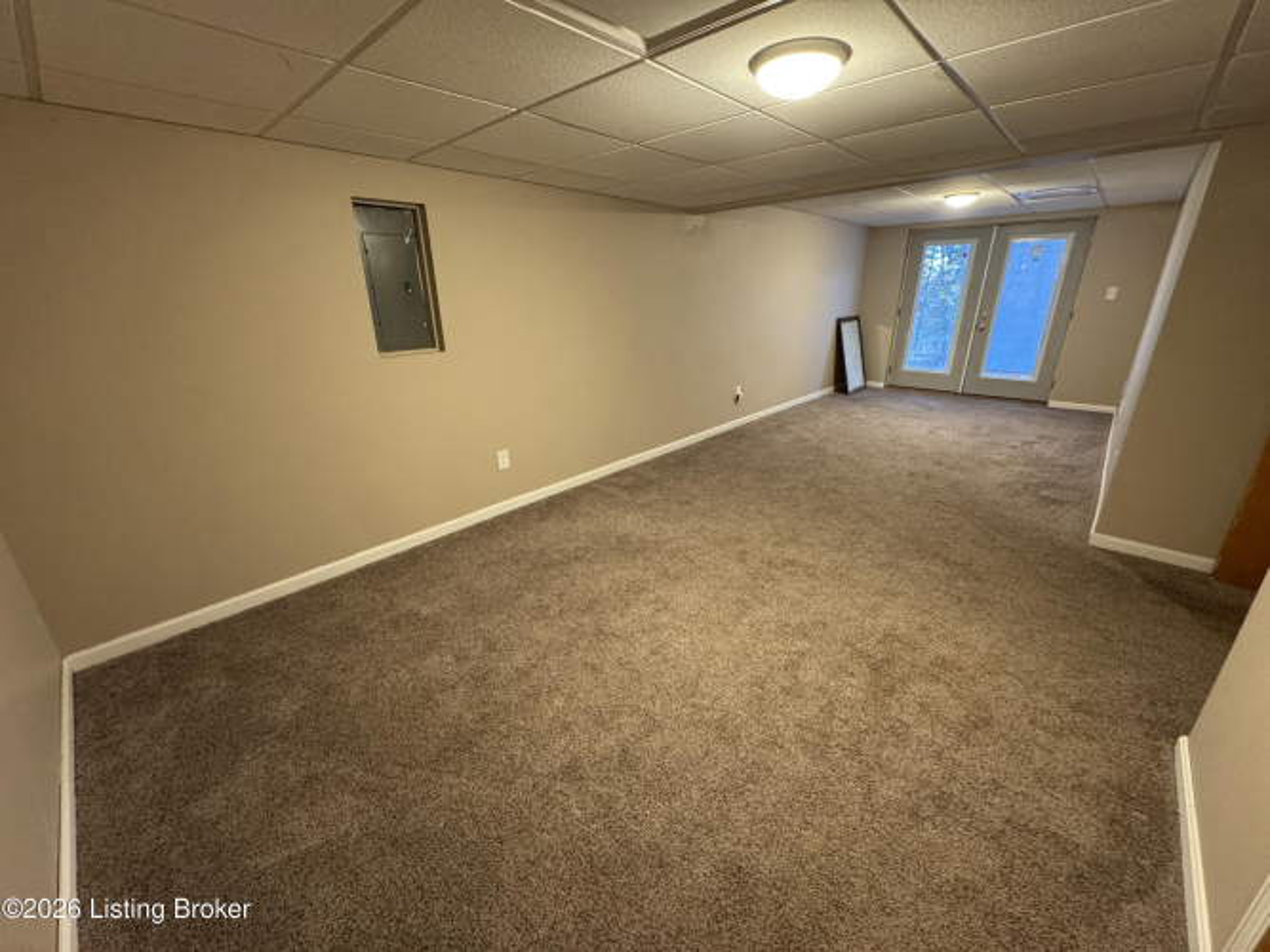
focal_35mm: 14
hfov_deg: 102.1
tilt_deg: -20.9
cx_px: 635
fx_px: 514
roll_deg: +0.7
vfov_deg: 85.7
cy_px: 476
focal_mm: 2.22
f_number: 2.2
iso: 800
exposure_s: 1/60
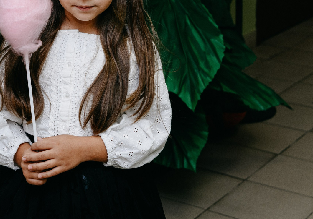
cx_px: 72
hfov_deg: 19.8
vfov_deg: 13.8
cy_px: 6
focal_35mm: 101
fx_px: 891
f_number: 4
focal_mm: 38
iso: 320
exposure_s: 1/160
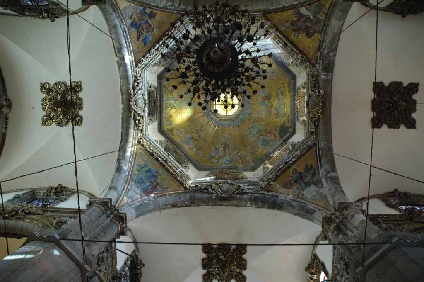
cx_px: 212
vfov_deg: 47.8
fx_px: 318
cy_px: 141
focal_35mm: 27
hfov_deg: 67.4
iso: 1600
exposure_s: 1/50
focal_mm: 18
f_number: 3.5
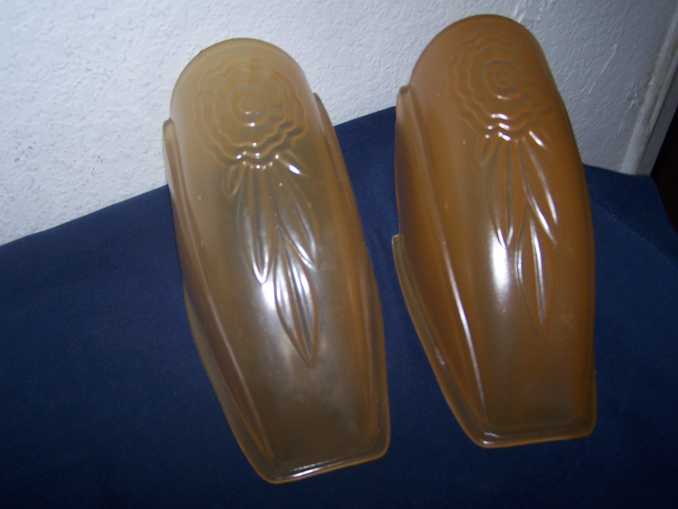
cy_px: 254
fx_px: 744
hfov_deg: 49.0
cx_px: 339
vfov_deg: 37.7
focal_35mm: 38
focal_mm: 6.3
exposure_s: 1/60
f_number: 2.8
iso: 80
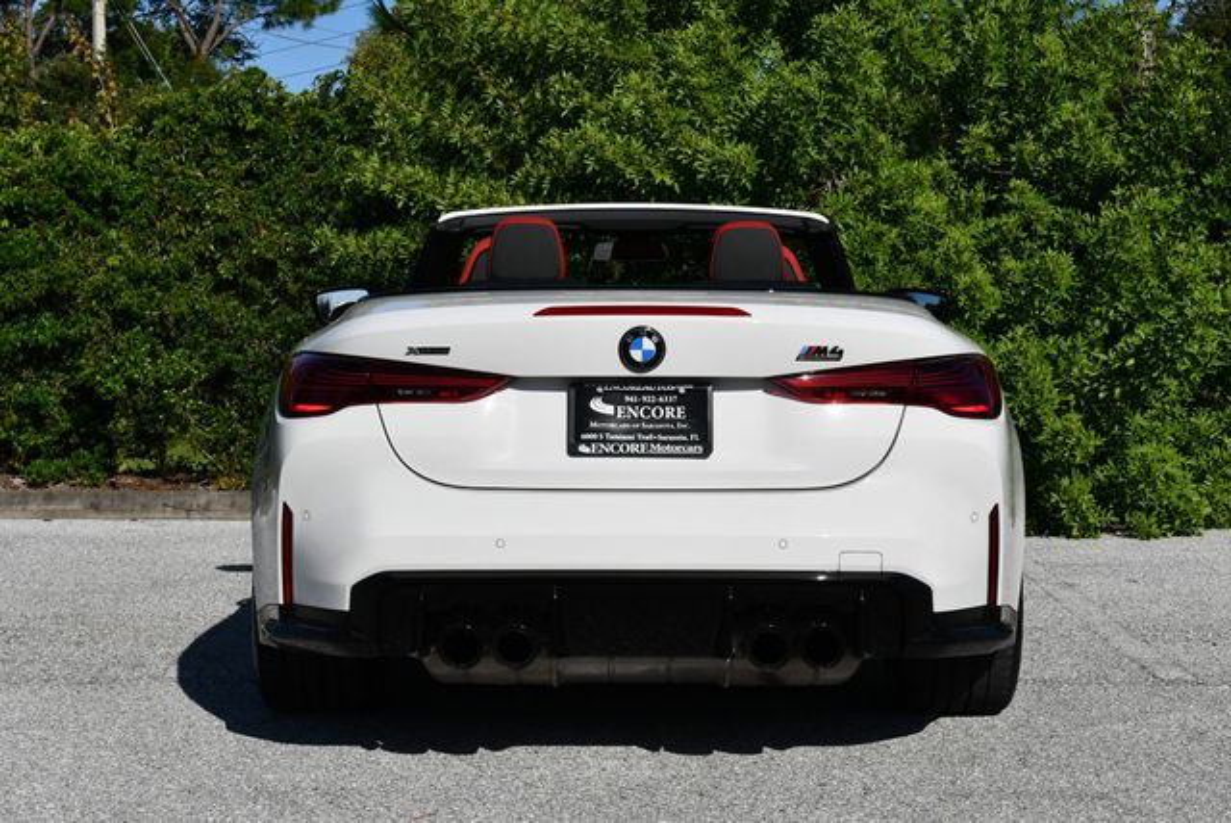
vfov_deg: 19.0
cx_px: 616
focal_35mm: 72
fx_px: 2464
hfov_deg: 28.0
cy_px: 412
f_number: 10
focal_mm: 36
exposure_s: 1/400
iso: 100
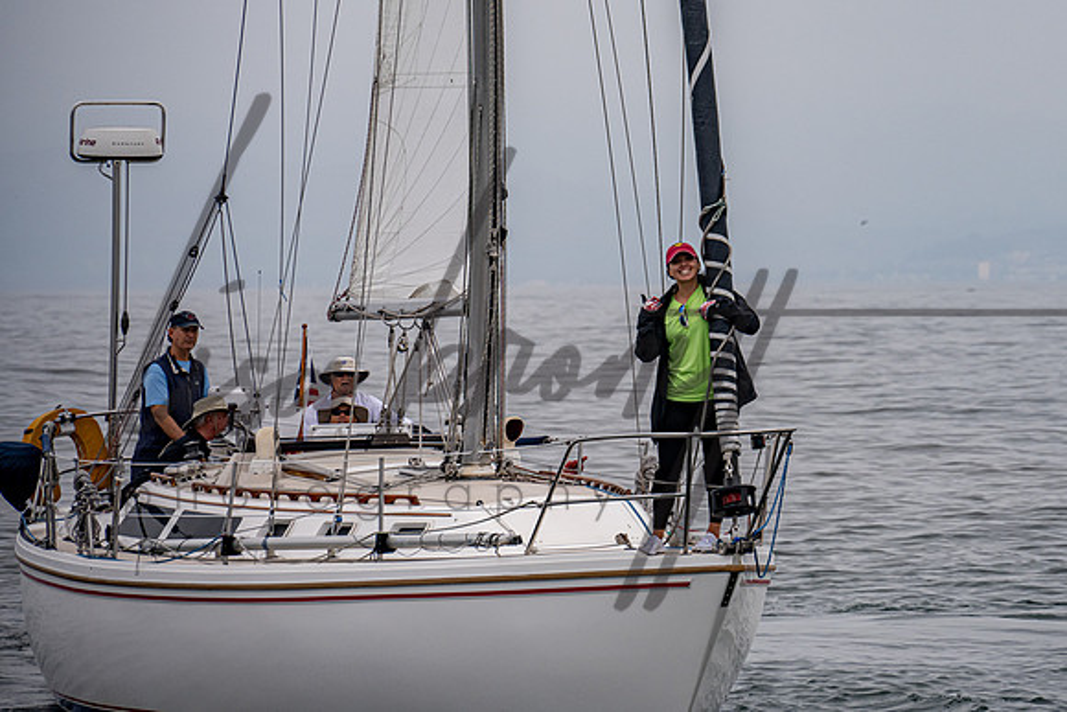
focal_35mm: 272
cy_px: 238
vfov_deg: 5.0
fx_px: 8077
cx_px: 712
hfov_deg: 7.6
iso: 500
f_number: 6.3
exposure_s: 1/2500
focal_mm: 200
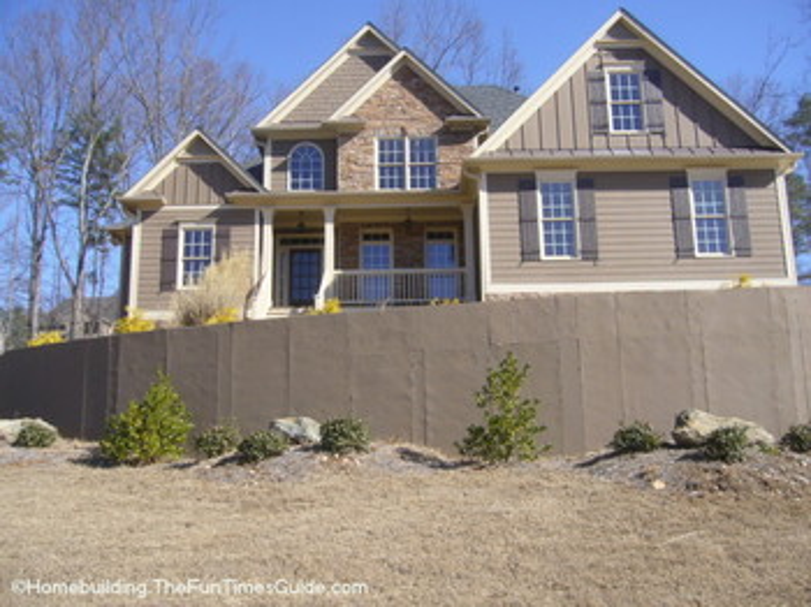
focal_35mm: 35
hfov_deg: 52.7
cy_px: 304
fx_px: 819
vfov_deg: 40.7
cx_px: 406
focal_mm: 5.8
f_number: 5.6
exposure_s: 1/250
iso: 80
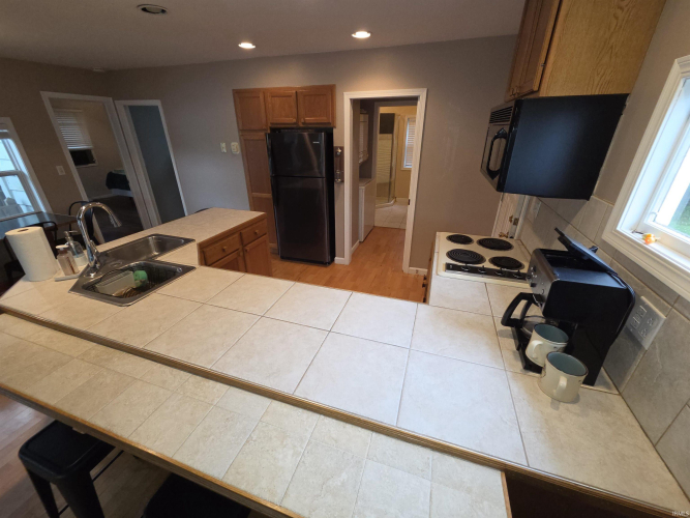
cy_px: 259
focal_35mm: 13
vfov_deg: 89.9
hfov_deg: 106.2
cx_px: 345
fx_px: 259
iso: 160
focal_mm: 2.2
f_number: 2.2
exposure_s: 1/60
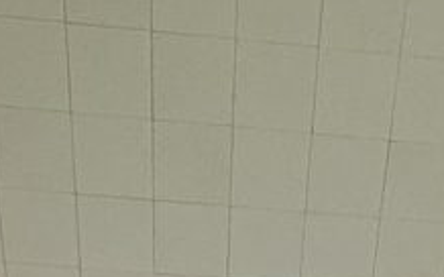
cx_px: 365
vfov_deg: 9.4
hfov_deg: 18.9
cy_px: 843
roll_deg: -0.9
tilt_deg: +0.7
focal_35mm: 109
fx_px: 1318
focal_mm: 2.22
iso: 100
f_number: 2.2
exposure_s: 1/120
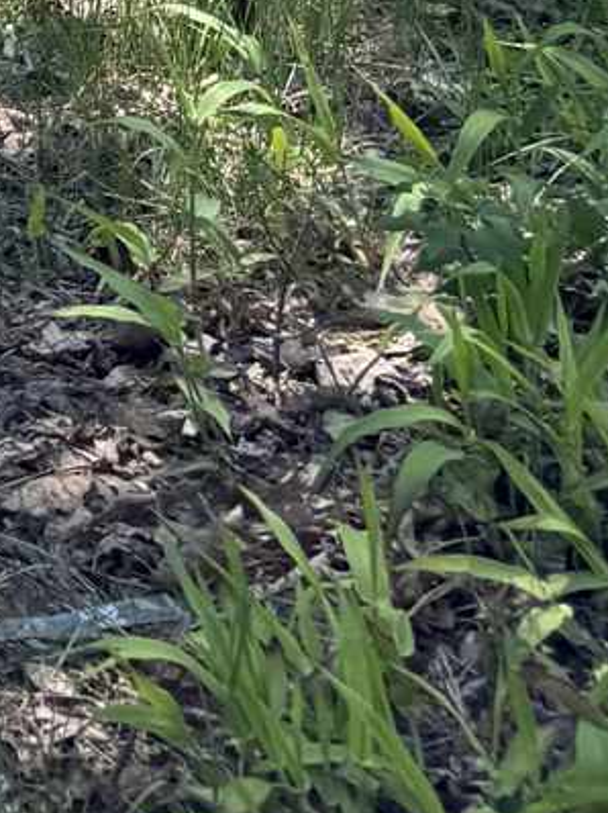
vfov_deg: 11.5
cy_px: -1191
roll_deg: -2.4
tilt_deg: -4.6
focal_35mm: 139
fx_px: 3259
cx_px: -1057
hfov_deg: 9.1
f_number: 1.78
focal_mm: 6.76
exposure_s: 1/571
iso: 80
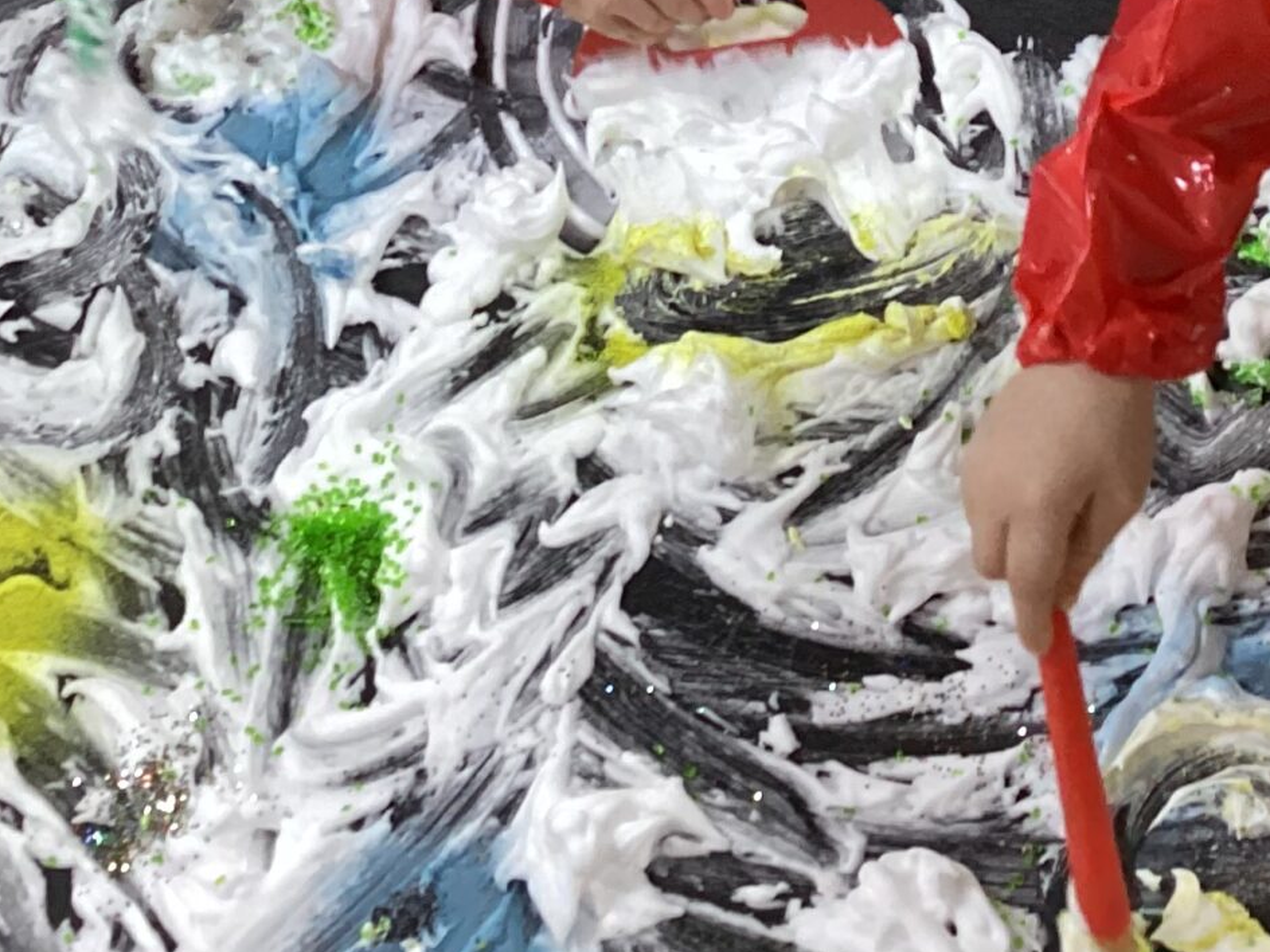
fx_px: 3082
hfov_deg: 23.3
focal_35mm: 84
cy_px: -298
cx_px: 722
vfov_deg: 16.6
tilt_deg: -44.8
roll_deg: +12.2
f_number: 2.4
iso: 320
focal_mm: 3.3
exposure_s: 1/50
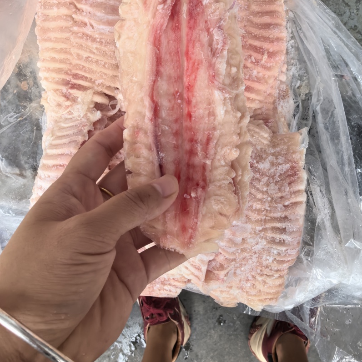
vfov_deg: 50.4
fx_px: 379
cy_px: 128
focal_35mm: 32
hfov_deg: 51.1
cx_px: 181
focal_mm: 5.75
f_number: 4
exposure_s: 1/100
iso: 320
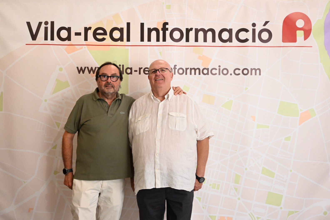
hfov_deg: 53.1
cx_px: 165
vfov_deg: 36.9
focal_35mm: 36
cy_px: 110
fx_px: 330
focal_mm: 36
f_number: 4
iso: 6400
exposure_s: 1/323
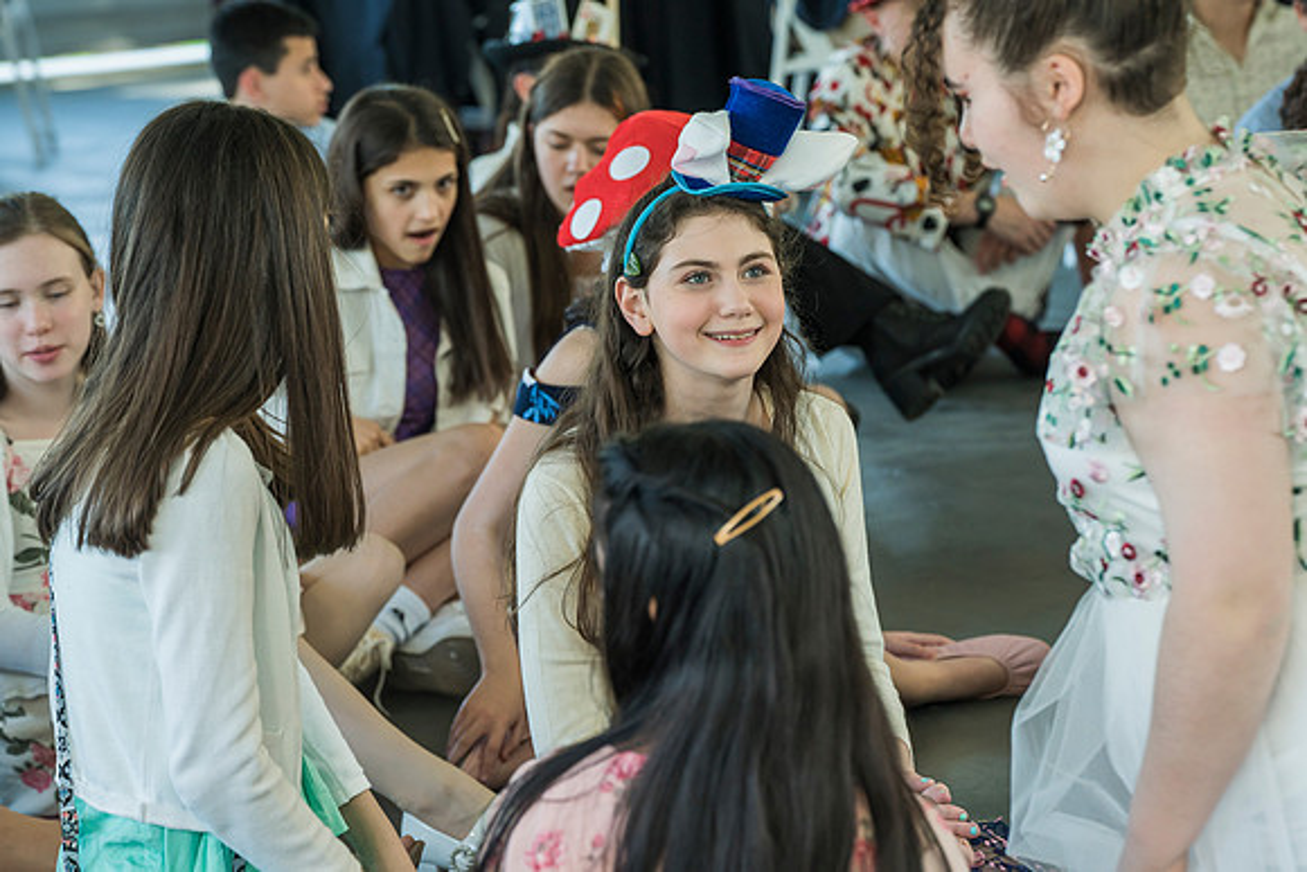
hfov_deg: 18.1
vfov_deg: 12.1
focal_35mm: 113
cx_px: 654
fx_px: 4103
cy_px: 436
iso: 800
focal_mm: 113
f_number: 5.6
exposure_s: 1/160
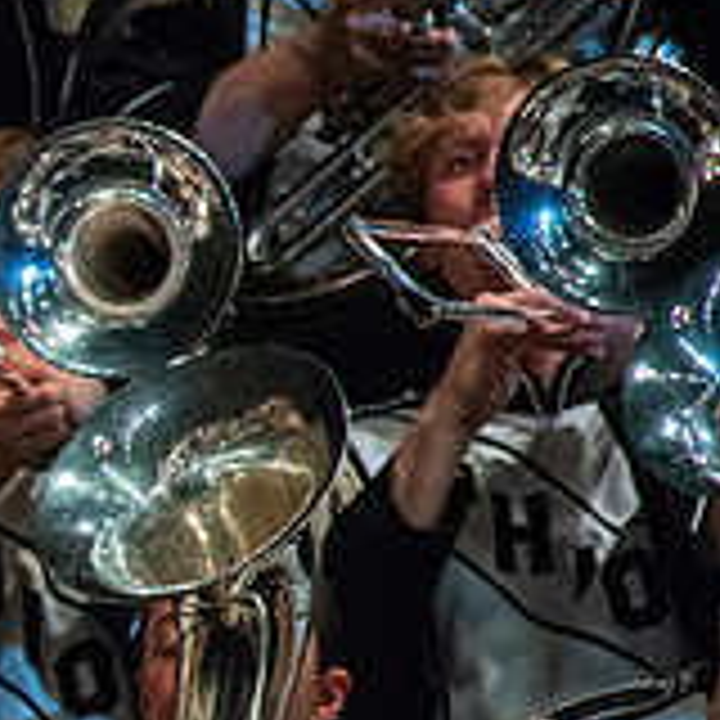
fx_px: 43487
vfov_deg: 0.9
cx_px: -580
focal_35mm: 1848
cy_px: 554
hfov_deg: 0.9
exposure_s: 1/400
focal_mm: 600
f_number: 5.6
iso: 5000
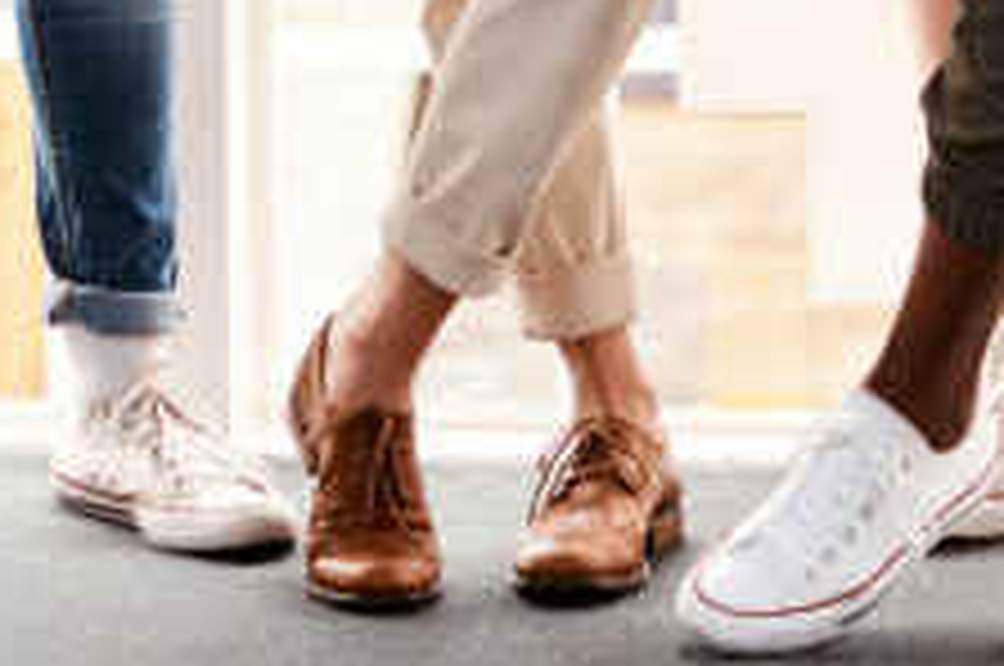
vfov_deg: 5.8
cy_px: -781
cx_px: 302
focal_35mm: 230
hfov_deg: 9.0
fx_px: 6405
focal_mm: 50
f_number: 2
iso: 160
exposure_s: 1/160
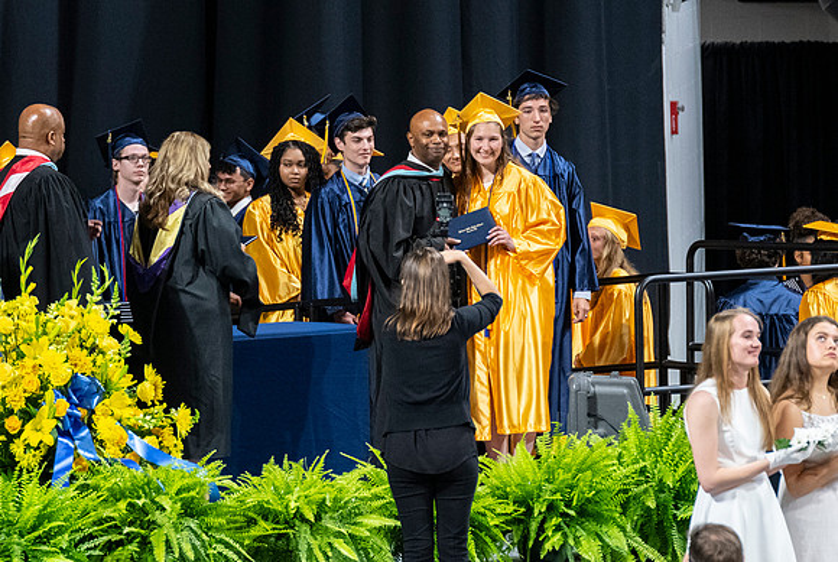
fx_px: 9420
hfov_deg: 5.1
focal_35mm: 404
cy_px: 269
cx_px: 503
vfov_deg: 3.4
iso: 2000
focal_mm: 200
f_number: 4
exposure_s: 1/200
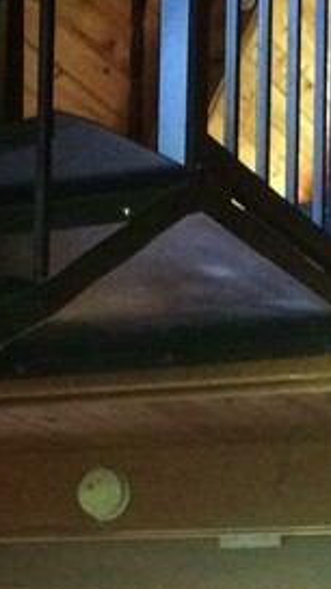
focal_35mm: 119
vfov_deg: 17.5
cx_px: 117
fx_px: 1857
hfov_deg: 10.2
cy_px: 602
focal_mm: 4.15
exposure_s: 1/30
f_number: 2.2
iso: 200
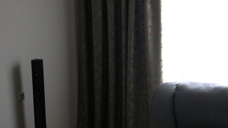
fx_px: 314
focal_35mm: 52
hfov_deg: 39.9
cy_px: 43
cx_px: 116
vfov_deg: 23.0
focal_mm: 4.28
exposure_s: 1/40
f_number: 2.4
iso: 64
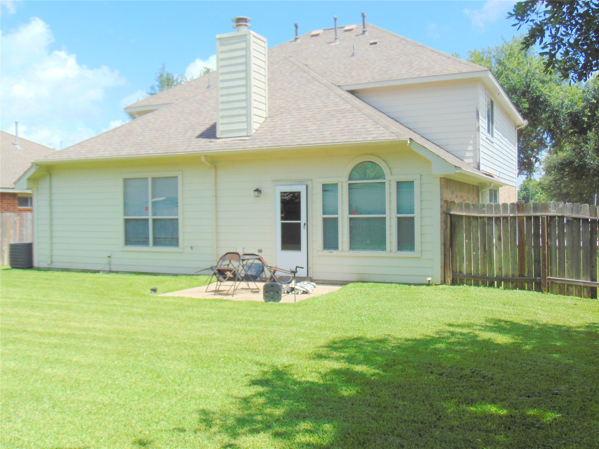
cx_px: 300
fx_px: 606
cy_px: 224
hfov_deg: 52.6
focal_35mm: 35
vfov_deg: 40.7
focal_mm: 6.3
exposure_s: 1/1000
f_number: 3.2
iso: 80
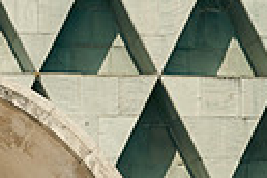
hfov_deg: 17.3
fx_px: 801
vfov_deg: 11.6
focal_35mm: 108
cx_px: -114
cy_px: 332
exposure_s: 1/800
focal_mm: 24
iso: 100
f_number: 3.5
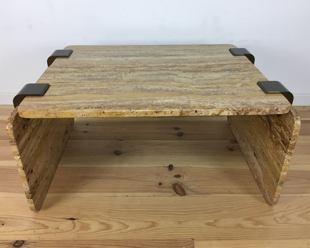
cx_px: 155
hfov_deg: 57.2
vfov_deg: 47.1
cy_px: 125
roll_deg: -0.8
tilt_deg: -31.5
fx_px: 284
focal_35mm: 31
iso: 32
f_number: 2.2
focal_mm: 4.15
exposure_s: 1/33
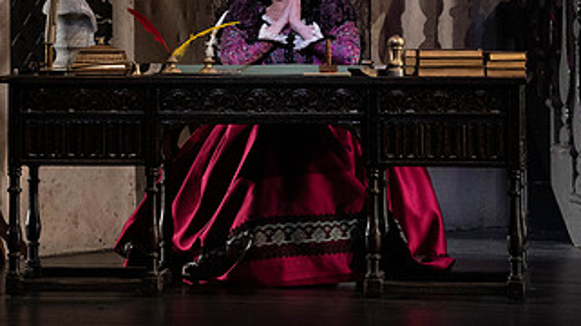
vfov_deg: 3.2
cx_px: 163
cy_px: -5
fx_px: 5834
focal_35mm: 379
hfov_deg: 5.7
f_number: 7.1
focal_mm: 200
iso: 3200
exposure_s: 1/250
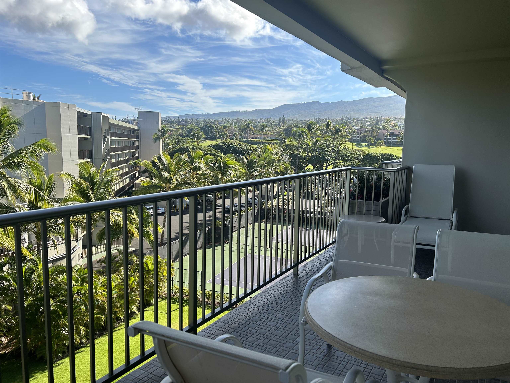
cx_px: 255
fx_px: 383
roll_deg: -0.4
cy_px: 192
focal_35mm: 26
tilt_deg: -6.8
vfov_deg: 53.1
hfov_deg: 67.3
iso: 50
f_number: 1.5
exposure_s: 1/2513
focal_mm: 5.7
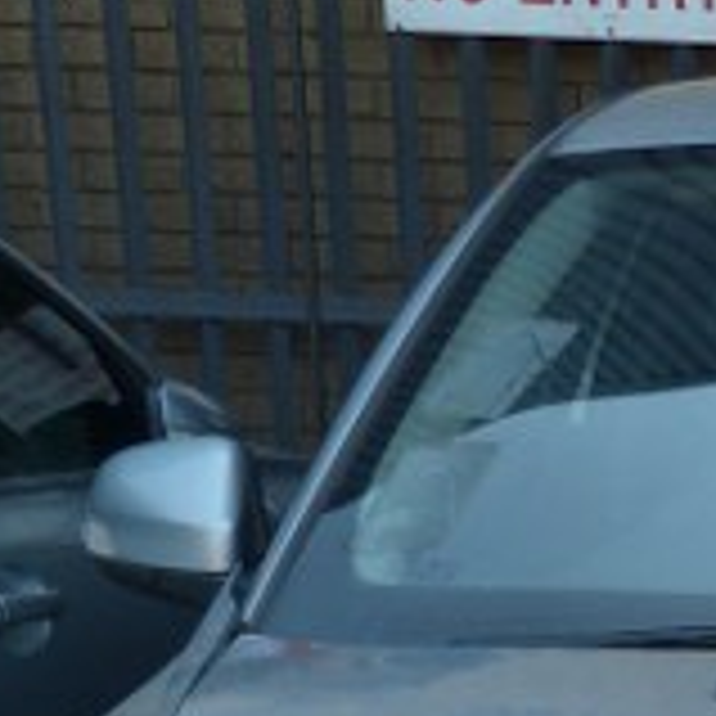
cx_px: 1247
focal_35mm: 111
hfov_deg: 14.1
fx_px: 2598
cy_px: 1252
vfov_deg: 14.1
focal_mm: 4.5
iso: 80
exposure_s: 1/125
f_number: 3.6
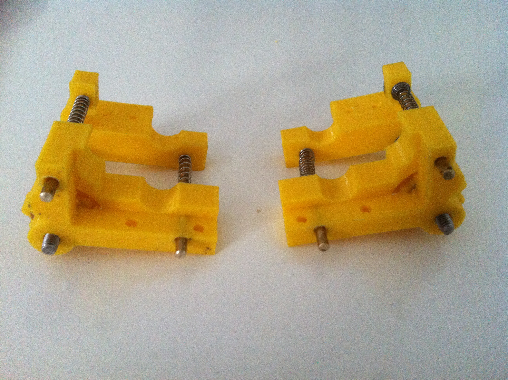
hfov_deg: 52.7
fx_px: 513
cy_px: 190
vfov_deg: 40.6
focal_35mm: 35
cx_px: 254
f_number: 2.8
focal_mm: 3.85
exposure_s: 1/15
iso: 400
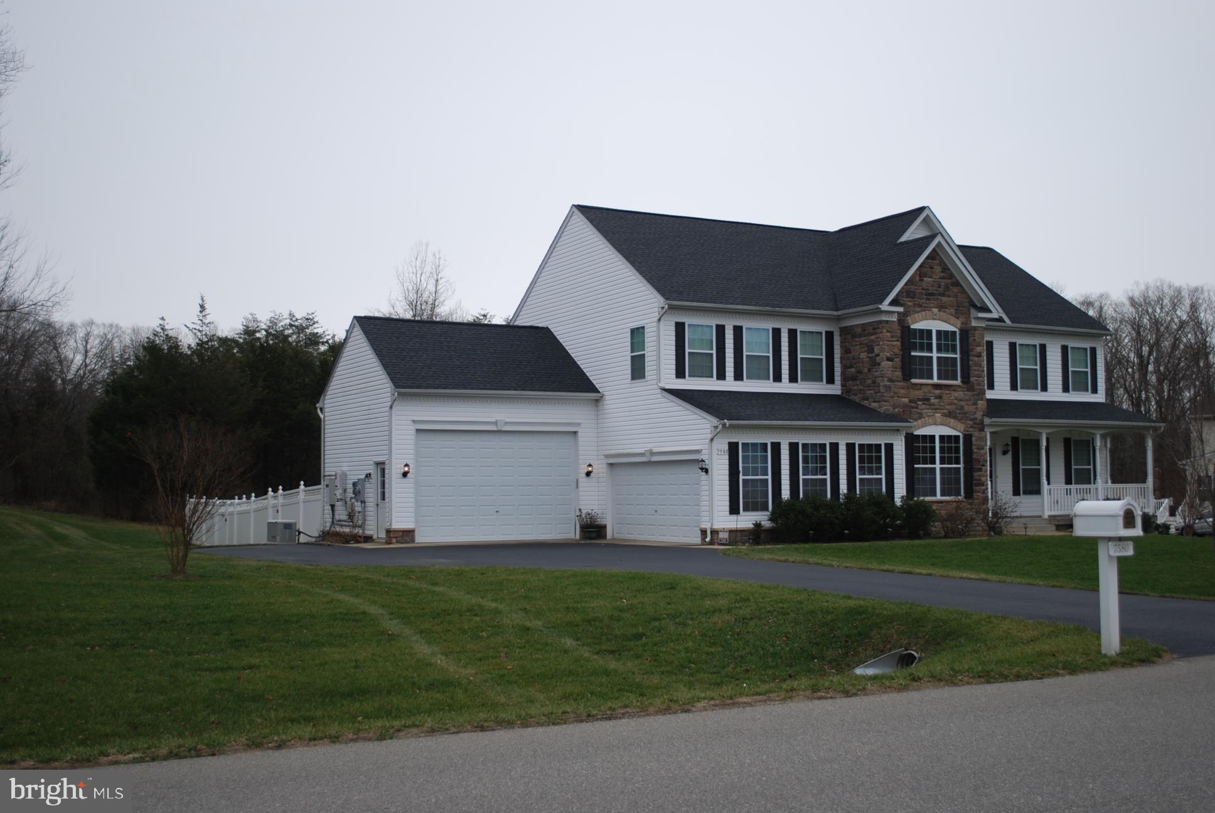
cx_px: 608
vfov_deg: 34.3
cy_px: 406
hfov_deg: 49.5
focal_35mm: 39
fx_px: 1318
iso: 180
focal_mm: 26
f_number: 4.5
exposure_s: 1/500
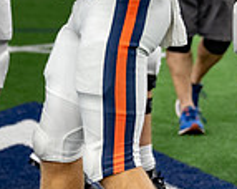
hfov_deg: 6.3
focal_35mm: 306
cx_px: -27
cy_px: -128
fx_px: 2143
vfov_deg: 5.0
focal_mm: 72
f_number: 2.8
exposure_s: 1/320
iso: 1000
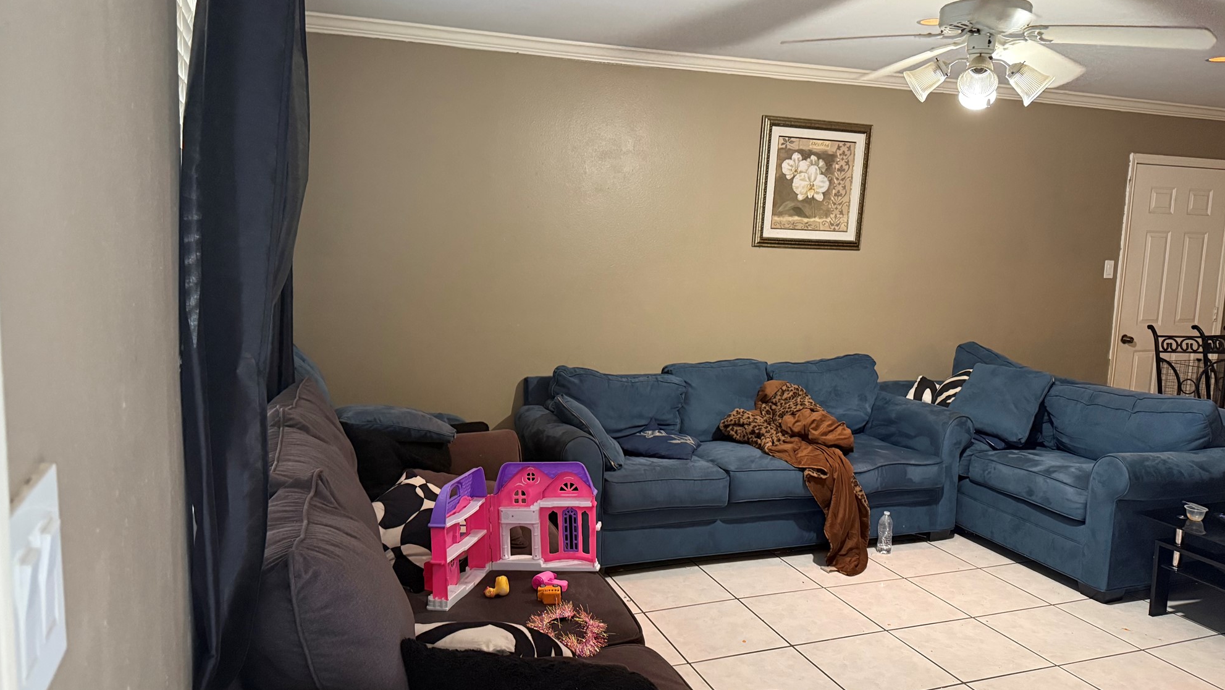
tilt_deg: -6.4
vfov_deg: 42.9
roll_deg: -2.2
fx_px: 877
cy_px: 342
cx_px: 610
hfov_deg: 69.9
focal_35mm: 27
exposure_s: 1/40
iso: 640
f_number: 1.78
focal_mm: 6.76
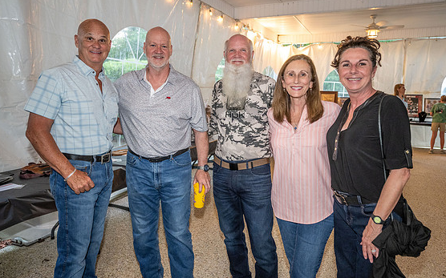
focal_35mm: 25
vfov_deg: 49.2
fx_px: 304
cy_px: 126
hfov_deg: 72.6
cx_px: 224
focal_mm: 23.5
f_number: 4
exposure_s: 1/200
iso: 2200
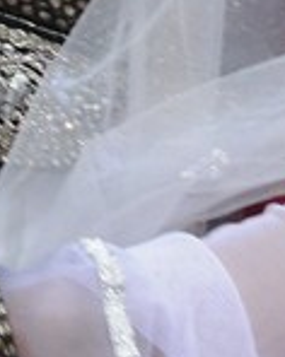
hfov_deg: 3.6
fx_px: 4480
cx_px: -109
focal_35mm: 424
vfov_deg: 4.5
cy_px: -485
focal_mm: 58
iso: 1250
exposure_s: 1/125
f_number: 11
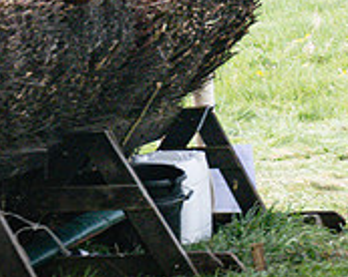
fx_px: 4465
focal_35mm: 434
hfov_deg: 4.3
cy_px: -162
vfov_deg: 3.5
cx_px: 946
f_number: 5
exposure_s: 1/2500
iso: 400
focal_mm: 70
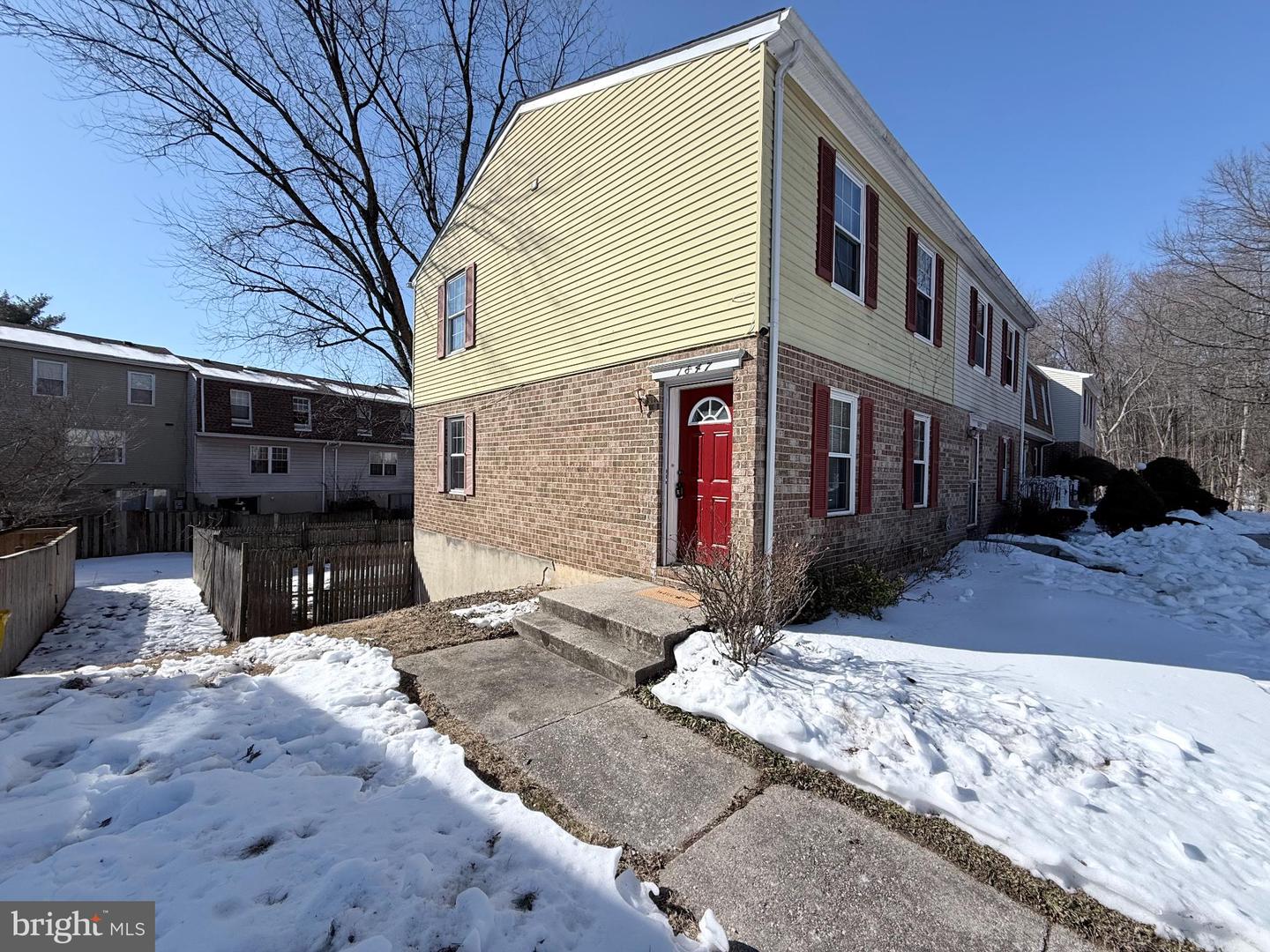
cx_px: 635
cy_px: 476
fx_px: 514
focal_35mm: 14
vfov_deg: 85.7
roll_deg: -0.8
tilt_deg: -0.5
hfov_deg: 102.1
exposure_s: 1/2717
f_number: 2.2
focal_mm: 2.22
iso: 50
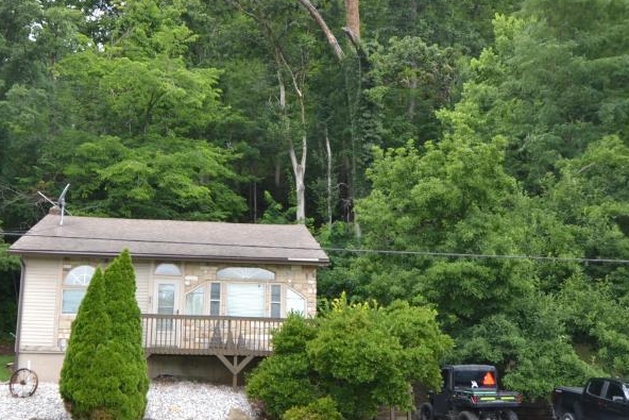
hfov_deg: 50.2
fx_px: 664
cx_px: 239
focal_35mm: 38
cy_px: 229
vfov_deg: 35.0
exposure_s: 1/125
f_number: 5.6
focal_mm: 10
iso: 100
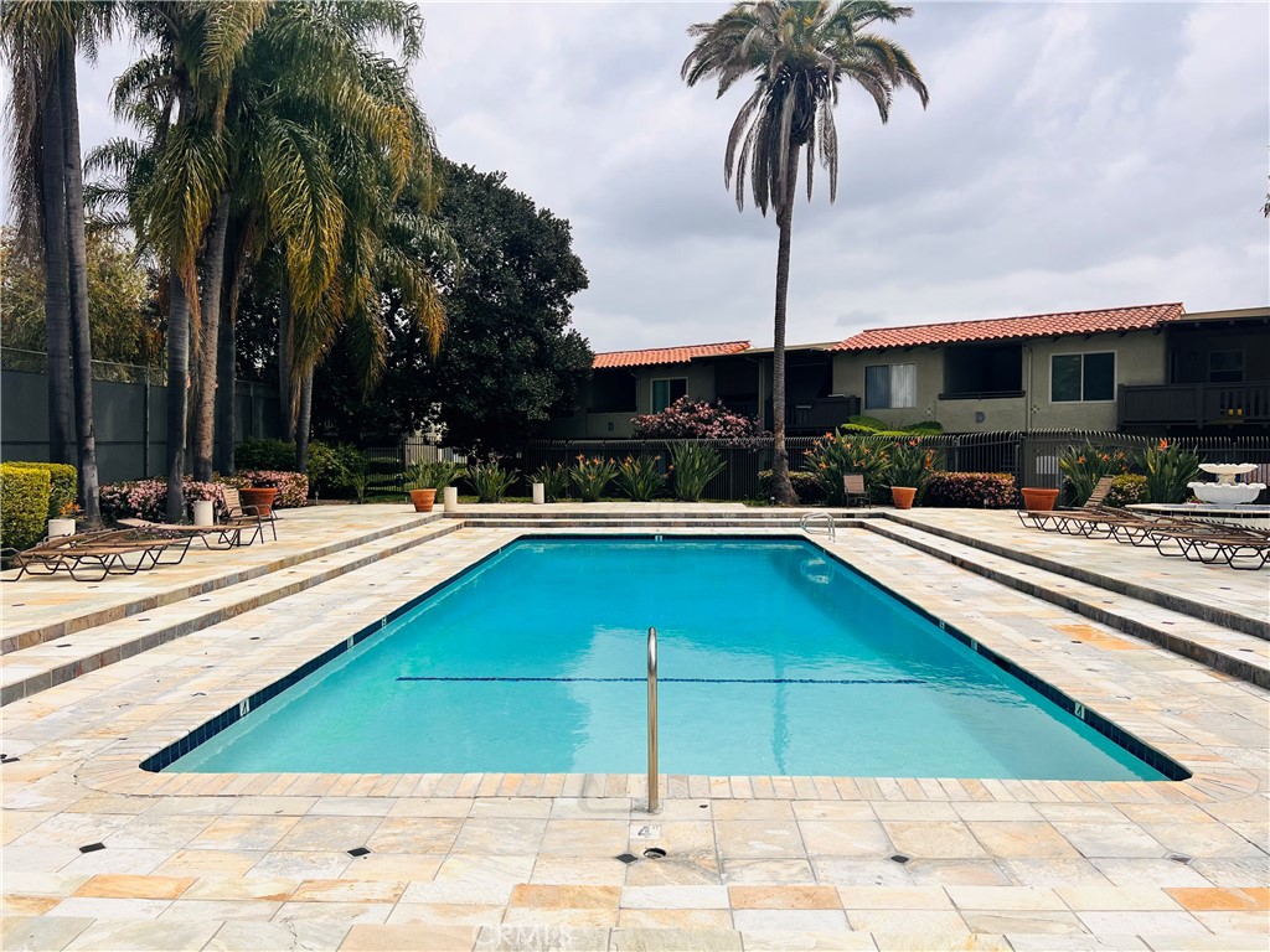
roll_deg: +0.0
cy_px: 476
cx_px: 635
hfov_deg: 67.3
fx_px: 954
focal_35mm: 26
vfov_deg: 53.1
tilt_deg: -1.1
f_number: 1.5
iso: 50
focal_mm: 5.7
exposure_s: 1/7463
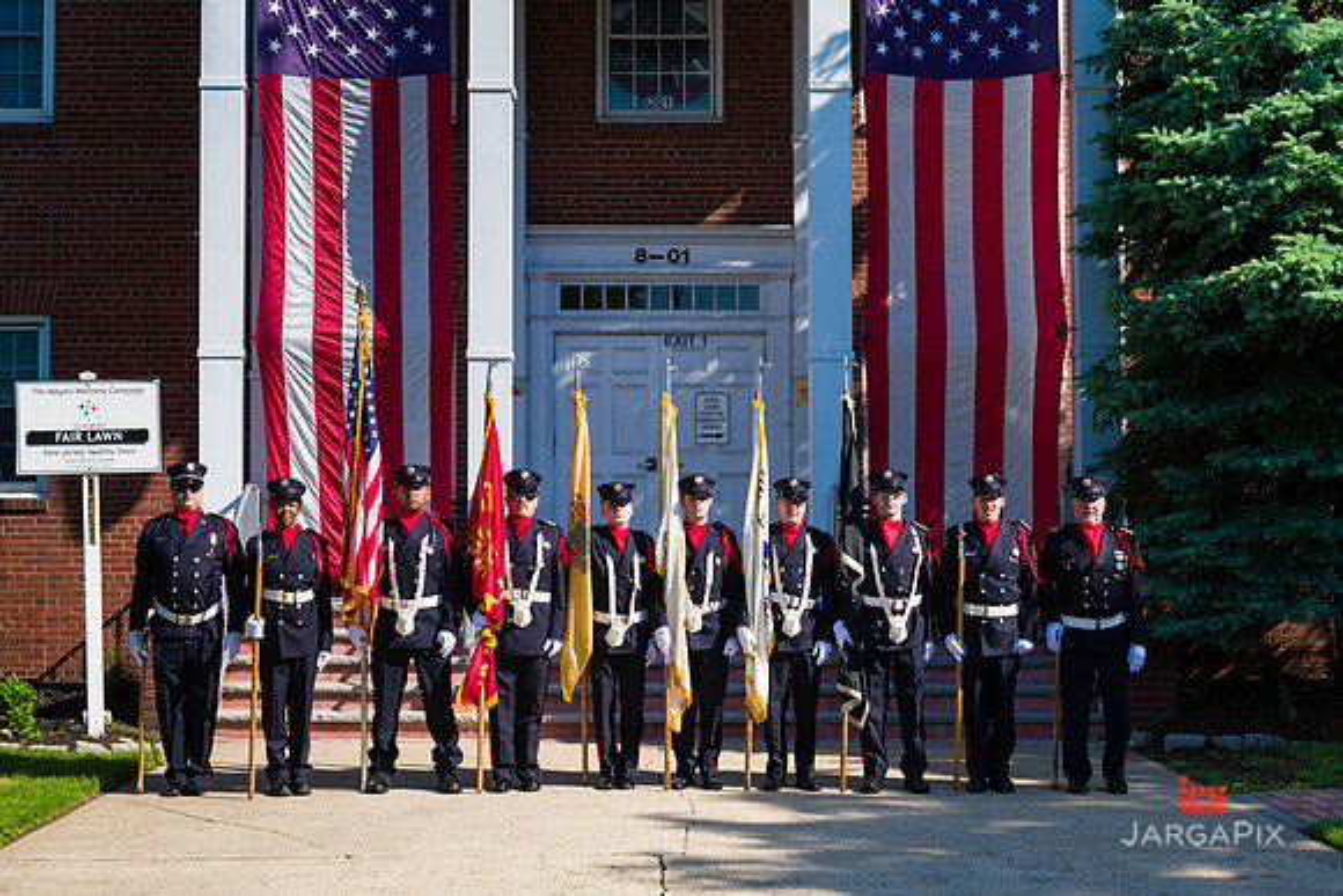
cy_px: 448
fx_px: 2090
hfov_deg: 35.6
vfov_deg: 24.2
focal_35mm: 56
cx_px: 672
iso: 200
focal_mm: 56
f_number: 11
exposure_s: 1/250
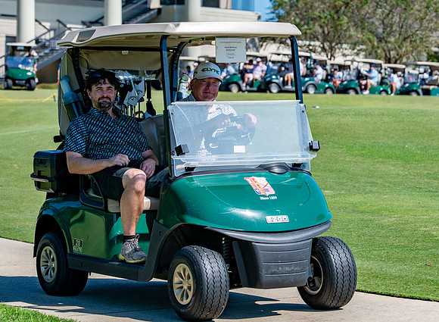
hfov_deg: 13.5
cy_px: 127
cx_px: 213
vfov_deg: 9.9
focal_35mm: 147
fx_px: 1850
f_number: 5
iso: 125
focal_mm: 112
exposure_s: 1/640
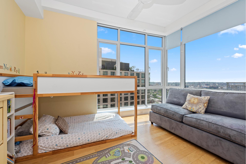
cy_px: 82
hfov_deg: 100.4
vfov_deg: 77.4
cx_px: 123
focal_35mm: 15
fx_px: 103
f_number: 8
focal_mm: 15
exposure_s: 1/40
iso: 100
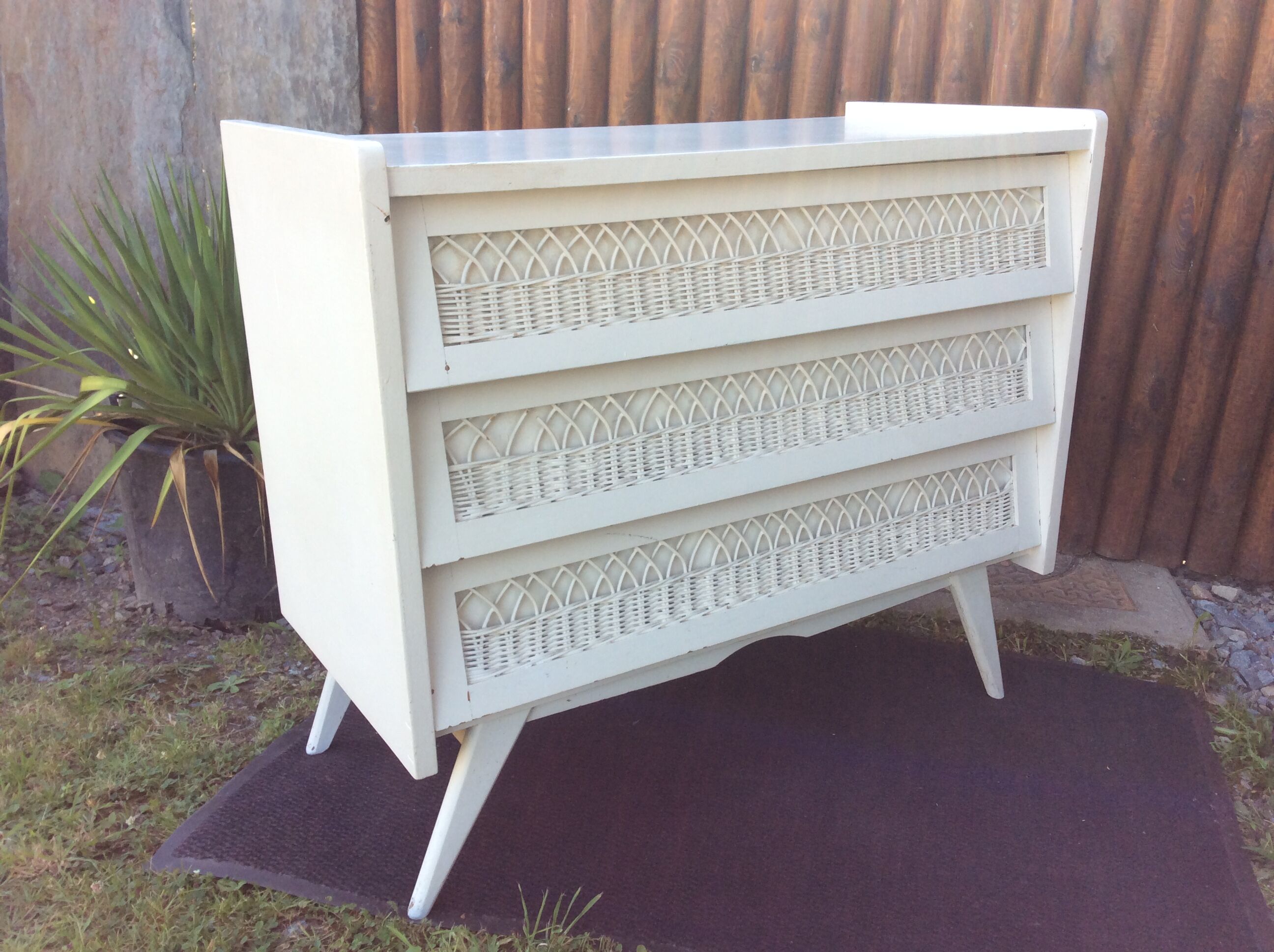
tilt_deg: -21.0
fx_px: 1176
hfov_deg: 56.9
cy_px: 476
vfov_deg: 44.1
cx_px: 637
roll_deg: -2.6
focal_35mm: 32
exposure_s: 1/126
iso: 32
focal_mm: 3.3
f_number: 2.4
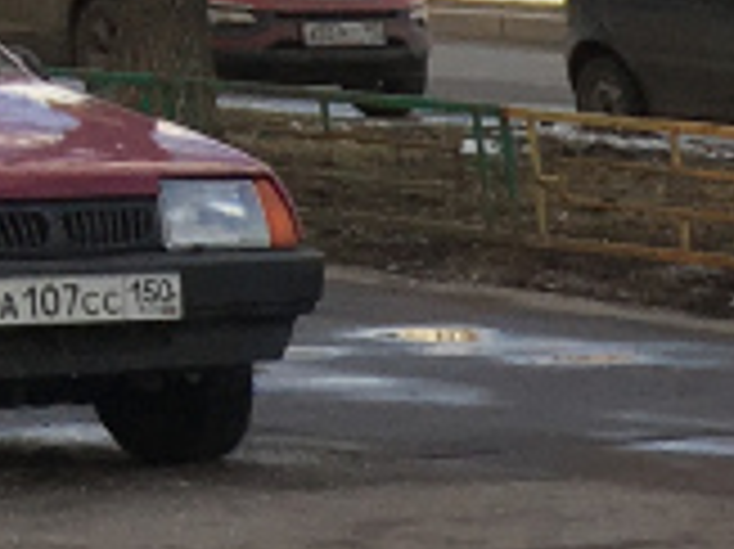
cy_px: 1888
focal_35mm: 231
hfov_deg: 7.2
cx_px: 2531
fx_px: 4895
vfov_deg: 5.8
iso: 25
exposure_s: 1/411
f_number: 2.2
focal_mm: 4.15
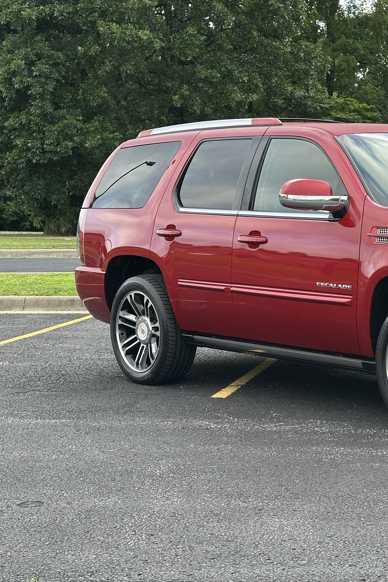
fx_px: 1083
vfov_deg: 30.1
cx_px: 390
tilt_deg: -5.5
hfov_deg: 19.7
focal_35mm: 67
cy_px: 291
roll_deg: -0.2
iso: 64
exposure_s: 1/421
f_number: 1.78
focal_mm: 6.86
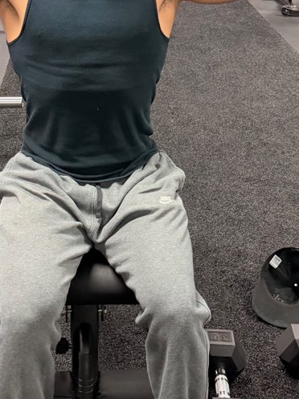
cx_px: 99
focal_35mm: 58
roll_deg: +0.0
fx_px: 669
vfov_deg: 33.0
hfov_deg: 25.1
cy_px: 134
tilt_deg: -25.1
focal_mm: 6.76
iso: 640
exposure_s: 1/60
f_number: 1.78
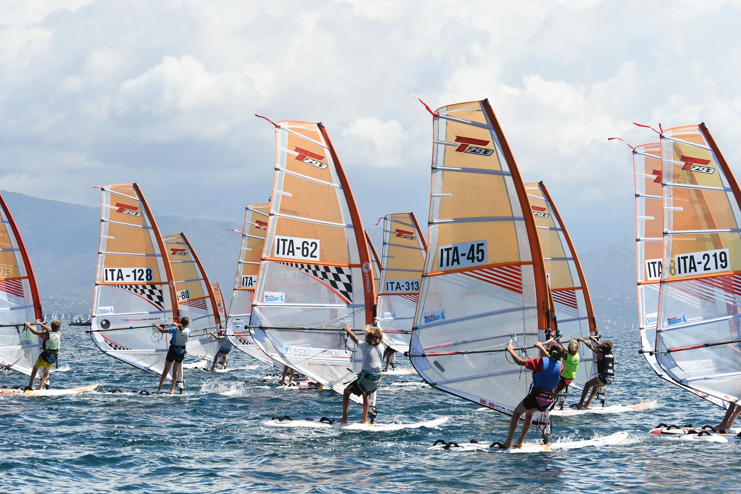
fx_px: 3026
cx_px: 370
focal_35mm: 147
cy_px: 247
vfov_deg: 9.3
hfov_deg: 14.0
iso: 2000
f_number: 10
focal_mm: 98
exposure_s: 1/4000
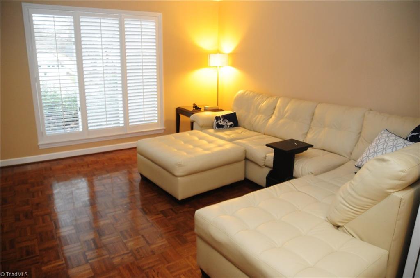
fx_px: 507
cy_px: 139
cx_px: 210
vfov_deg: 30.7
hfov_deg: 45.0
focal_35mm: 44
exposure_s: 1/100
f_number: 2.8
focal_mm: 29
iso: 1000
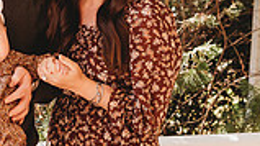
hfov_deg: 22.9
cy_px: 34
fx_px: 634
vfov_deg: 13.1
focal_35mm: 92
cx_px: 59
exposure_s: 1/320
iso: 200
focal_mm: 24
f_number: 2.8
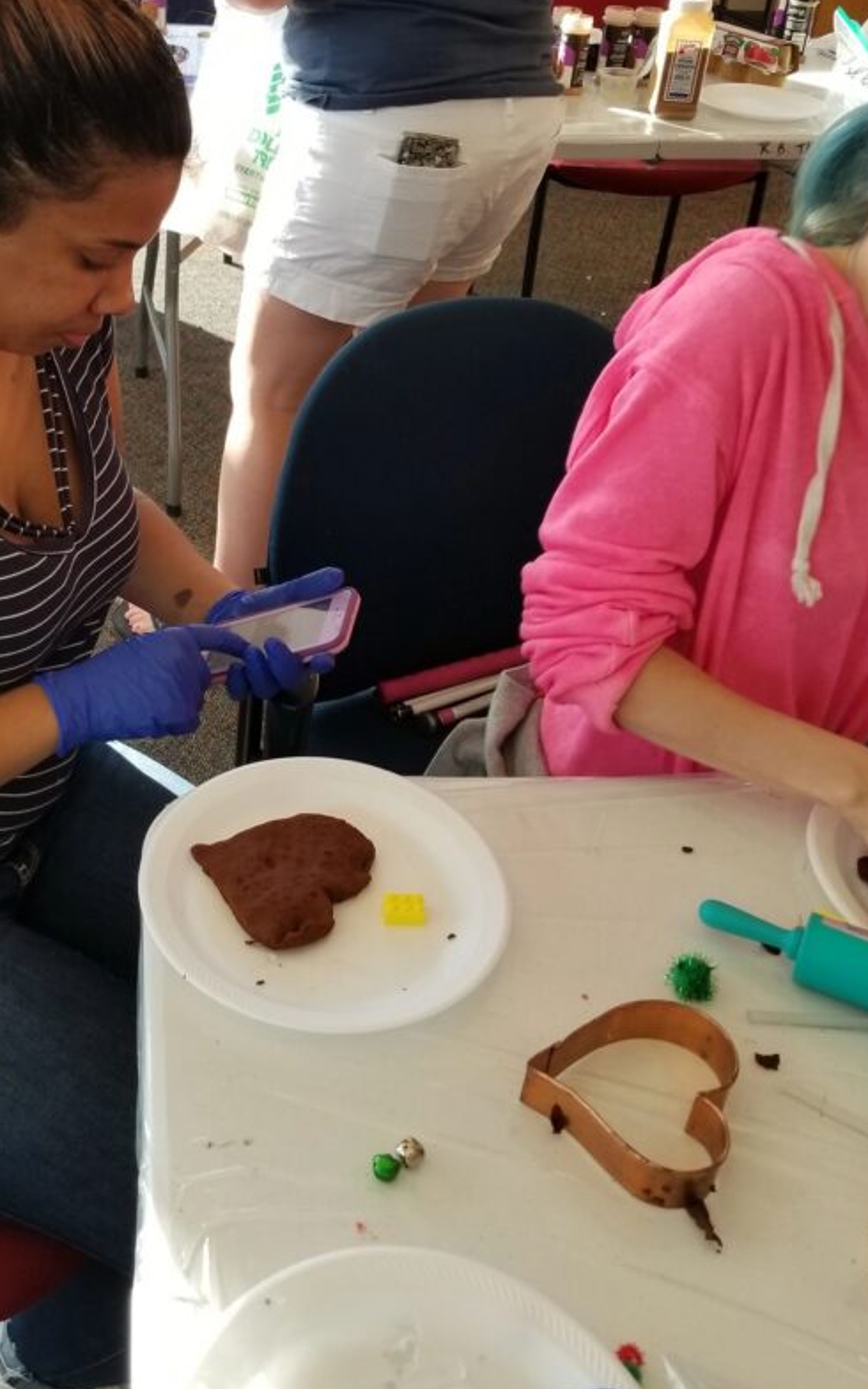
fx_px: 1363
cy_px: 572
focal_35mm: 36
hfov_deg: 34.6
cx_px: 225
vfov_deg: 53.7
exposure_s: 1/120
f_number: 1.7
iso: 64
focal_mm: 4.25
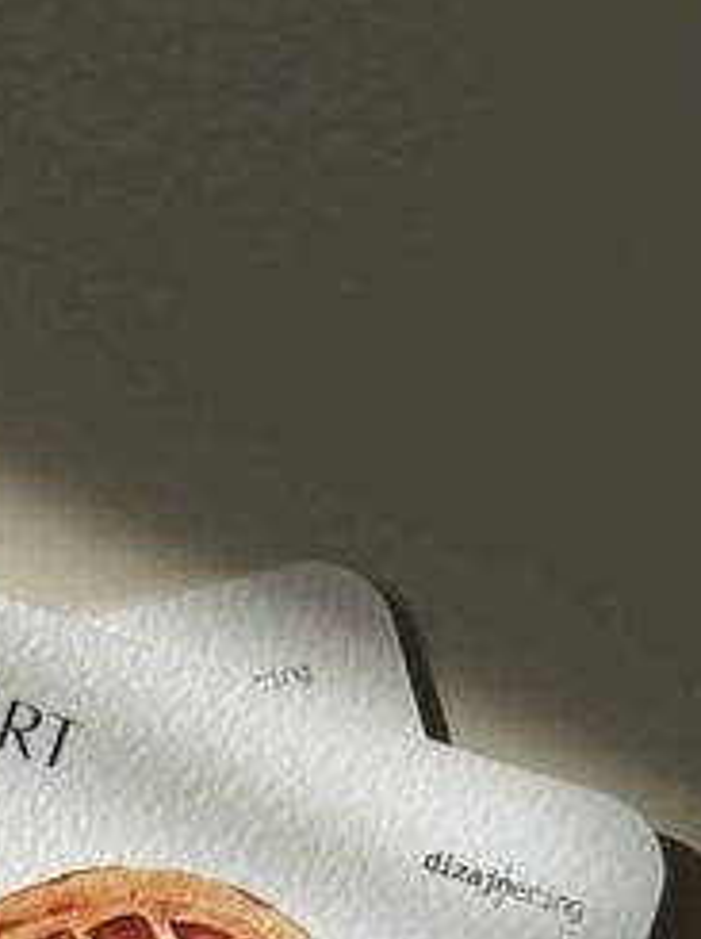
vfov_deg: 12.3
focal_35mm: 157
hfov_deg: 9.4
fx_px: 4250
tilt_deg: -79.9
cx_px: 50
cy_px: 1096
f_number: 1.78
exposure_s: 1/1754
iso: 64
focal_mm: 6.76
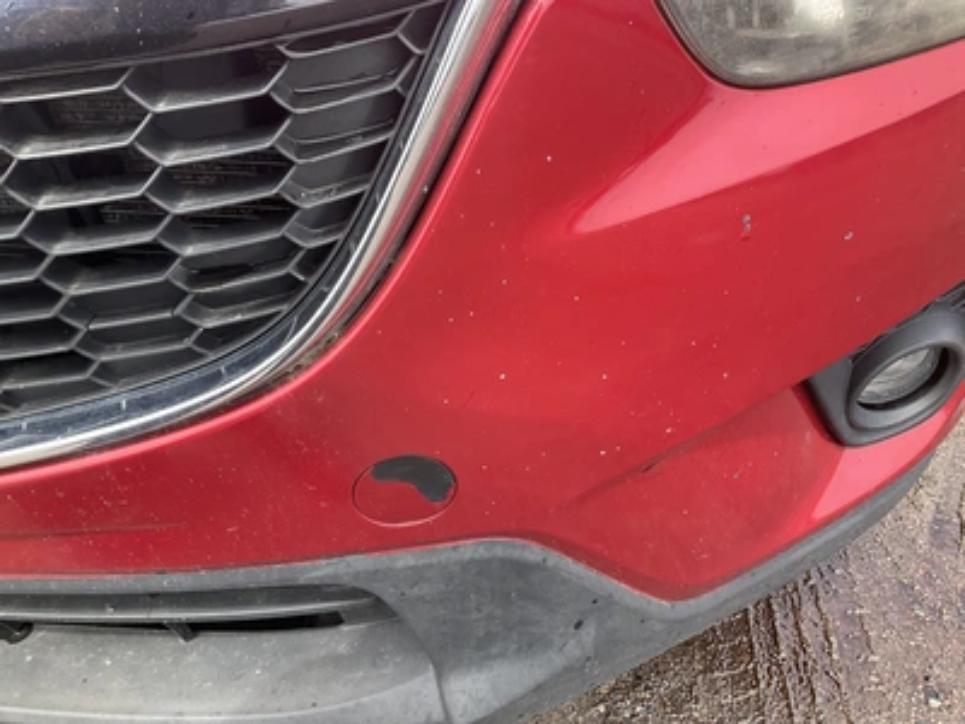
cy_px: 362
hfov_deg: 61.7
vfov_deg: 48.2
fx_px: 808
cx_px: 482
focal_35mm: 29
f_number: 1.8
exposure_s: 1/303
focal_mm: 3
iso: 25
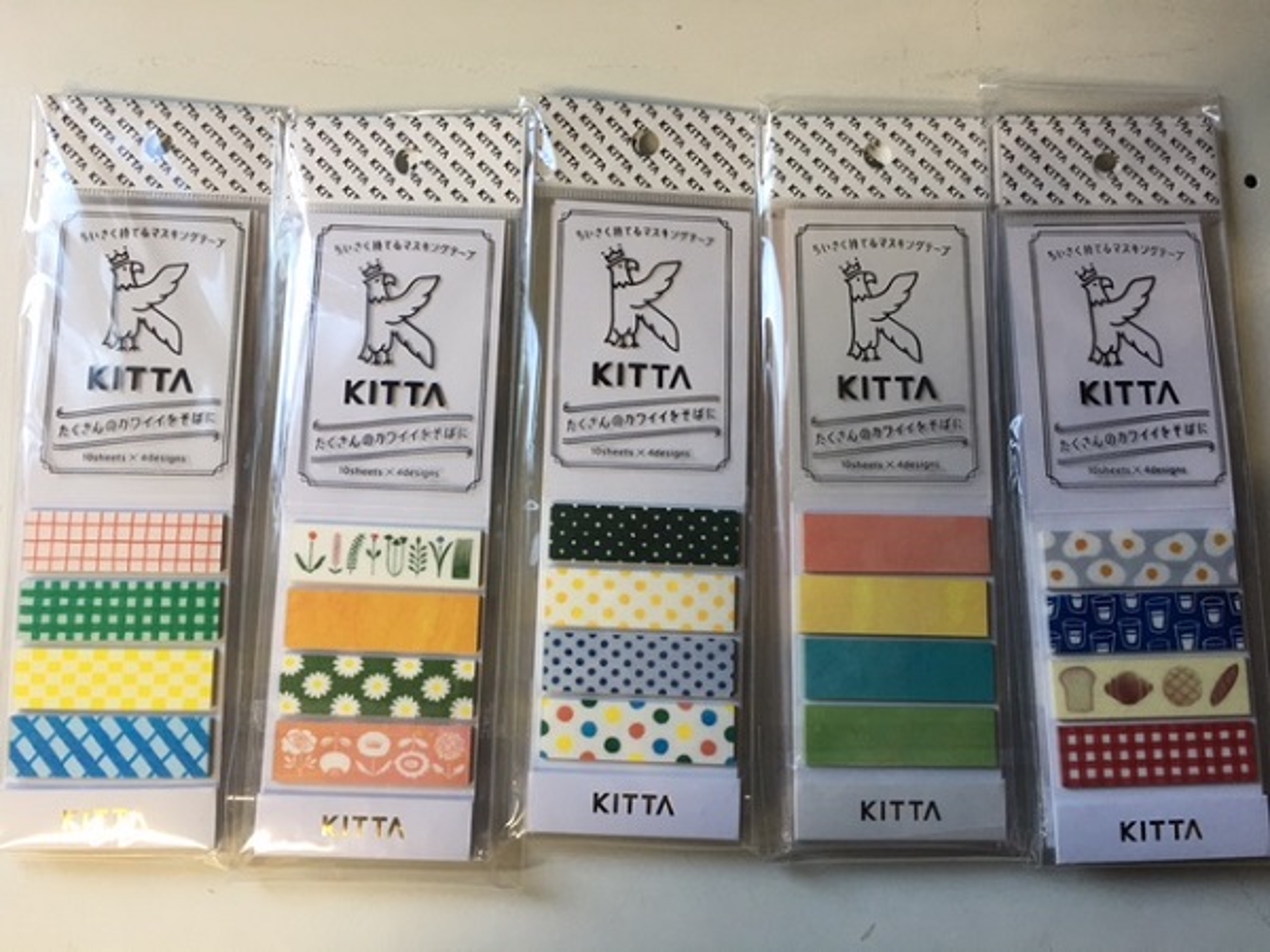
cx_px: 635
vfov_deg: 48.2
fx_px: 1064
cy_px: 476
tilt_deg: -84.3
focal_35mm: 29
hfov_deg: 61.7
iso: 25
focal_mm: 4.15
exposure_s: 1/15
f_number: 2.2
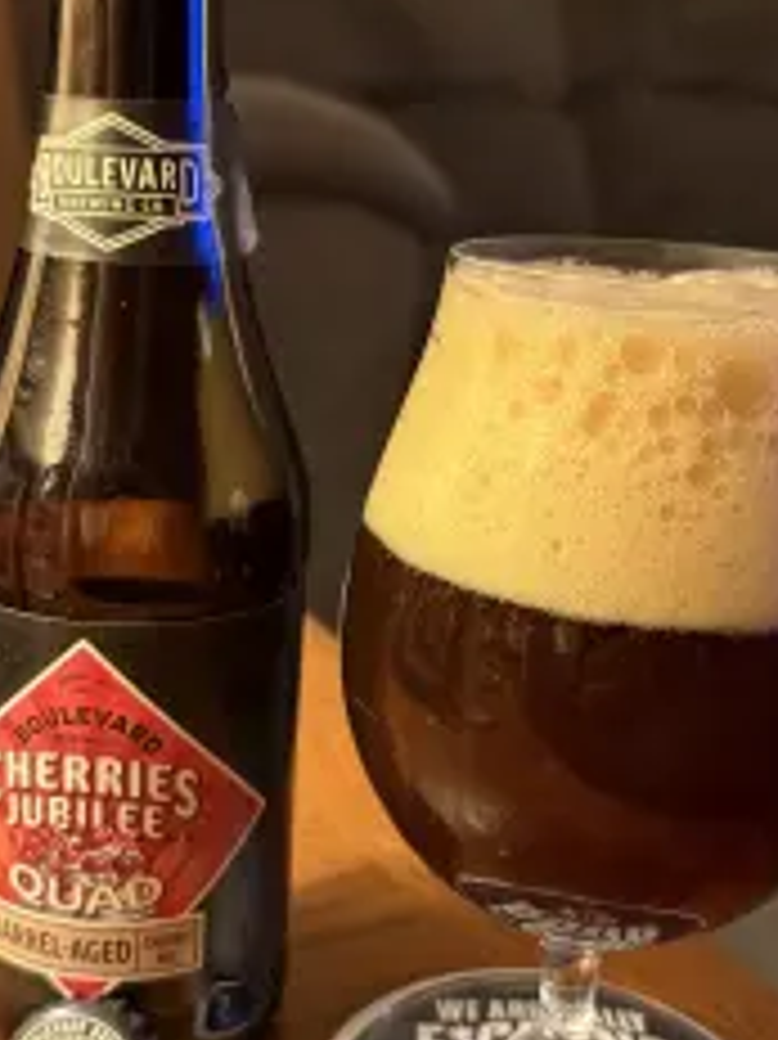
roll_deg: -4.1
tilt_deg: -19.3
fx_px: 1350
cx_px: 346
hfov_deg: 32.1
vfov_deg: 42.0
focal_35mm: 45
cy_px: 572
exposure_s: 1/60
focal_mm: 5.96
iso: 400
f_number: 1.6
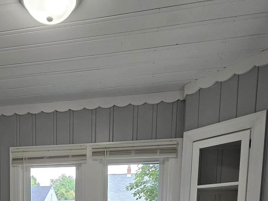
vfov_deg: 31.6
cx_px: 66
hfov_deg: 49.3
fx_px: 279
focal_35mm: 36
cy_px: 254
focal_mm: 2.2
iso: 64
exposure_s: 1/60
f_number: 2.2
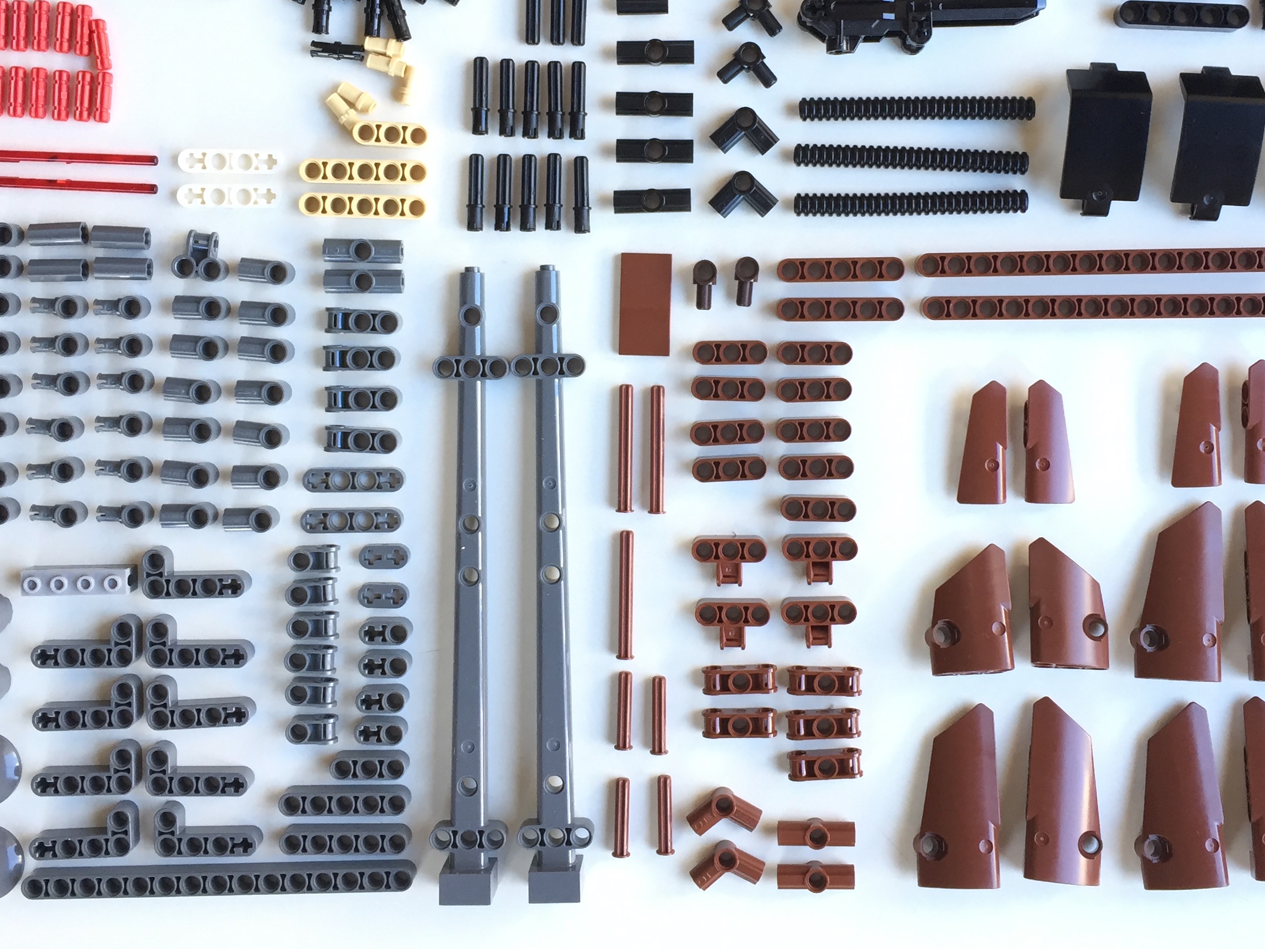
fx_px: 1608
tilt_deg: -87.9
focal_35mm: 44
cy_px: 334
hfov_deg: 42.9
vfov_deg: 32.7
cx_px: 712
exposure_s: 1/33
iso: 32
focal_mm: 4.15
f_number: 2.2
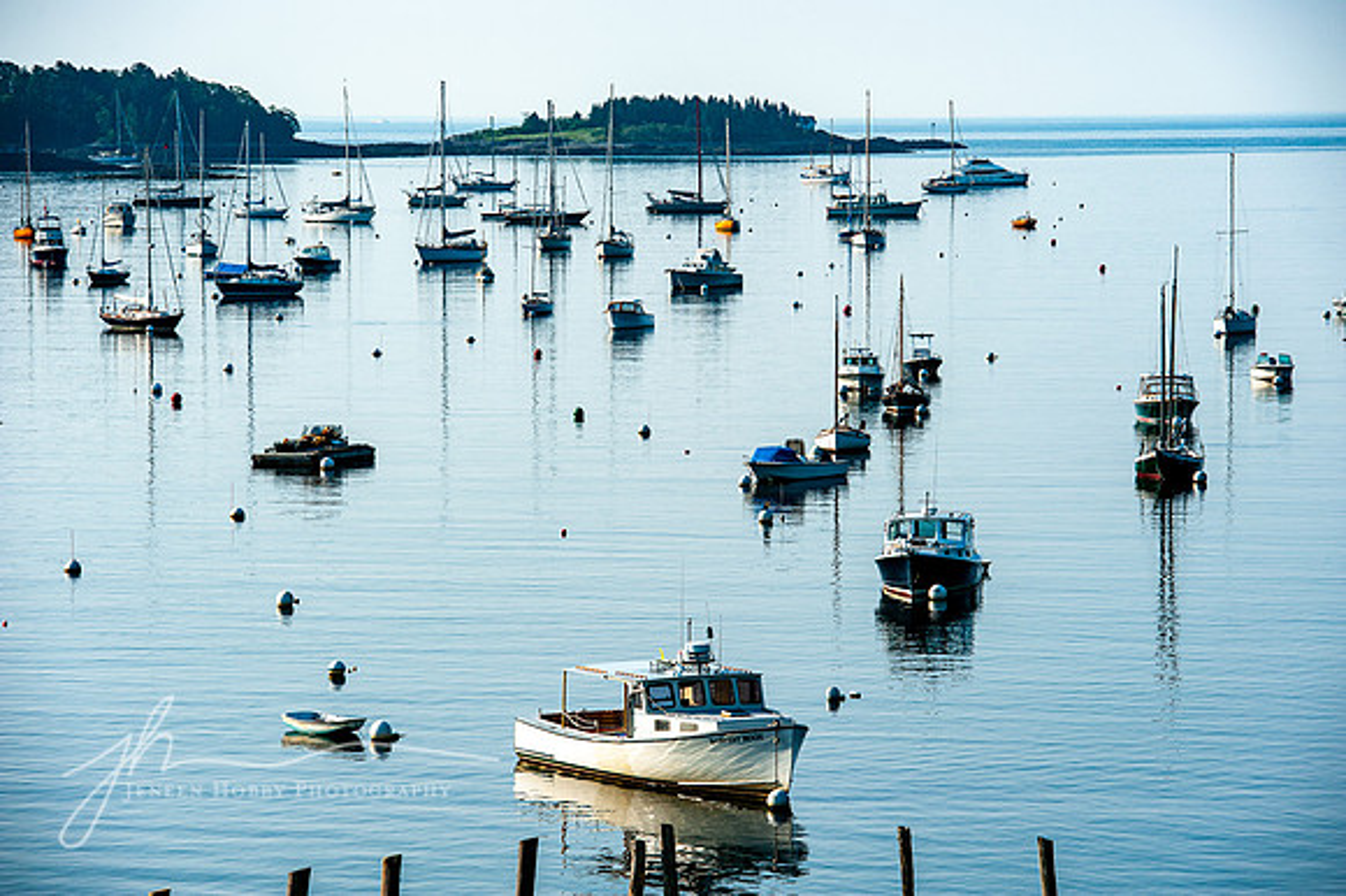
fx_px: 5979
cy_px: 448
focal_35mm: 160
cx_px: 673
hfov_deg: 12.8
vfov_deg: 8.6
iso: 200
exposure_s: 1/640
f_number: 8
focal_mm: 160
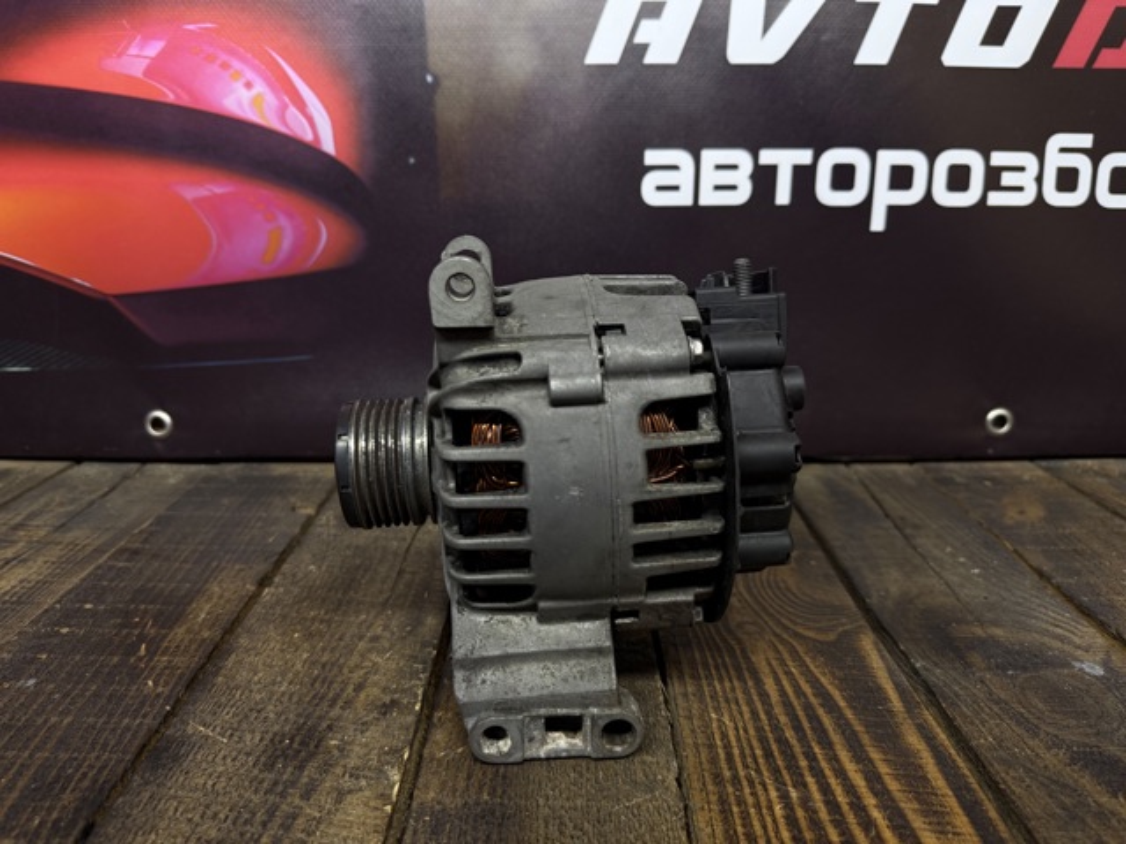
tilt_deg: -13.7
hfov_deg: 71.6
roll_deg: +0.2
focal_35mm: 24
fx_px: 781
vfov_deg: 56.8
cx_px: 563
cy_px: 422
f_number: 1.78
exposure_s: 1/50
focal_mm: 6.76
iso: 160
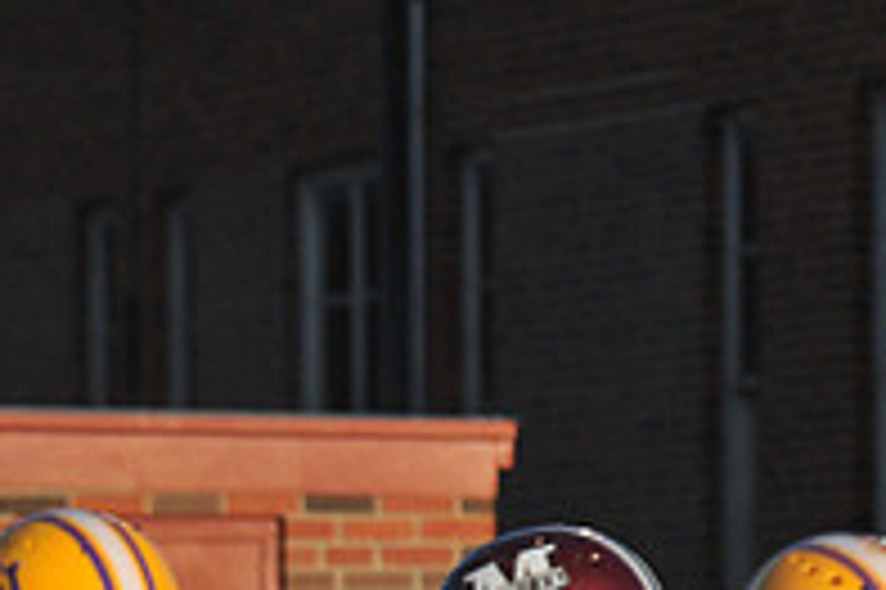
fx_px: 28180
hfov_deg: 1.8
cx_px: -333
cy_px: 862
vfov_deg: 1.2
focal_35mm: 1146
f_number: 6.3
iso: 640
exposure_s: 1/2500
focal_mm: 260
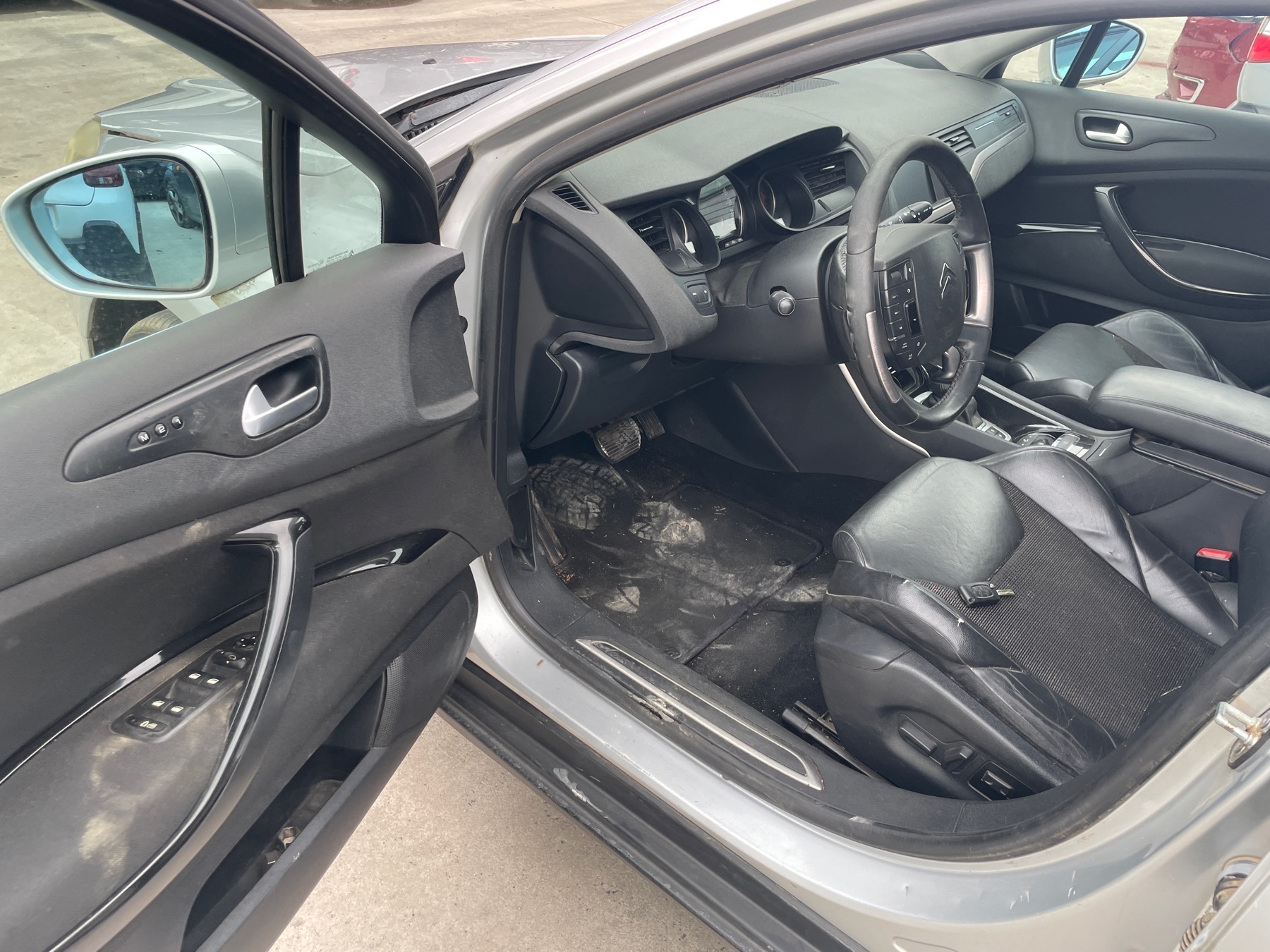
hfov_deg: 67.3
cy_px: 476
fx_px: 954
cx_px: 635
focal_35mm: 26
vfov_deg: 53.1
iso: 40
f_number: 1.6
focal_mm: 4.2
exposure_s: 1/121
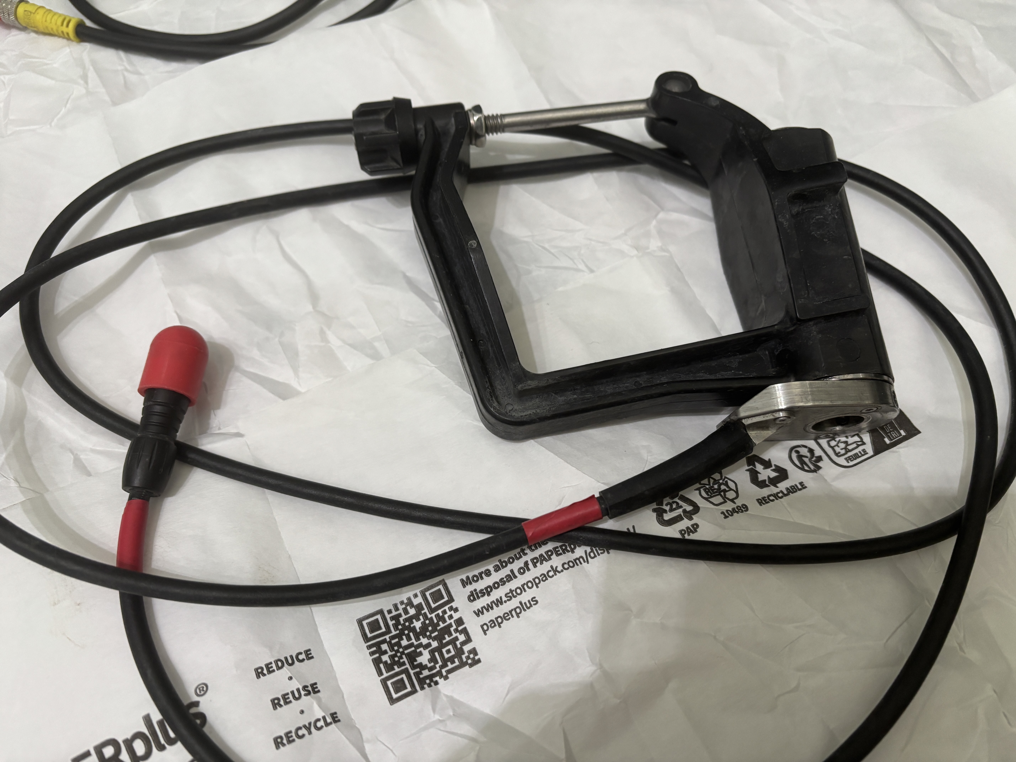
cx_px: 508
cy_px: 381
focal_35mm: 26
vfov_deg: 53.1
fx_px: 763
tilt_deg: -64.1
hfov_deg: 67.3
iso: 250
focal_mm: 5.96
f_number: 1.6
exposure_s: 1/50
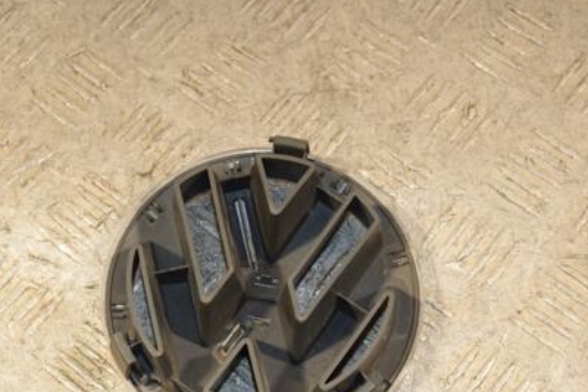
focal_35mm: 79
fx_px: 1287
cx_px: 232
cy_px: 254
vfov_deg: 17.3
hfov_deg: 25.7
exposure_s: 1/200
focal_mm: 35
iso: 800
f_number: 5
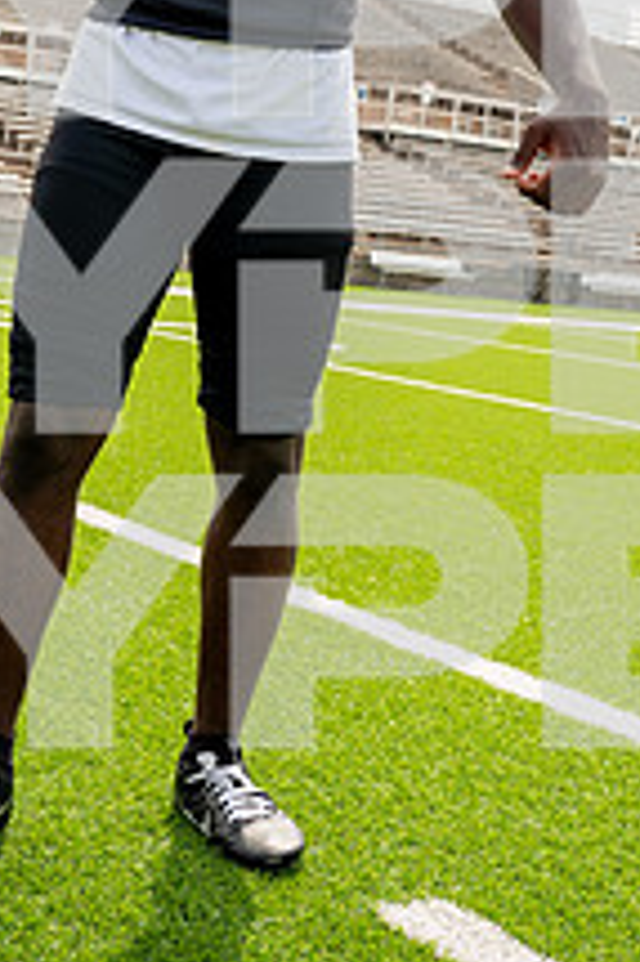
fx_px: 1843
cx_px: 188
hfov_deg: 19.6
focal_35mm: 69
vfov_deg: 29.0
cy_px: 300
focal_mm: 33
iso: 100
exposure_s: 1/640
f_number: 5.6
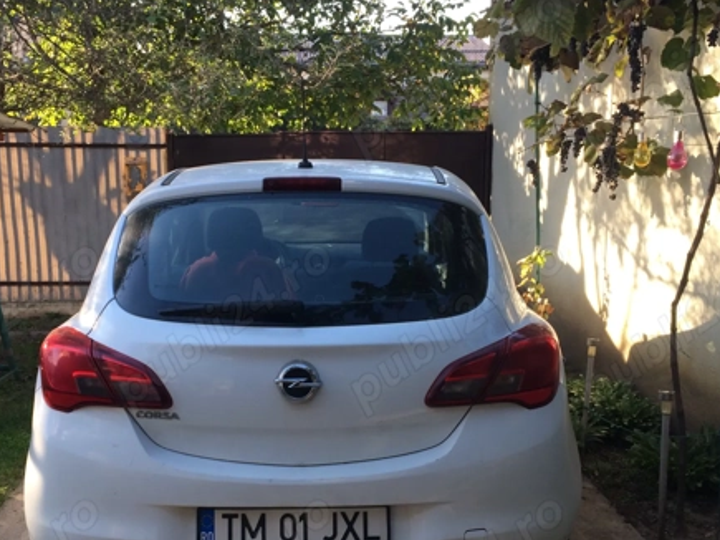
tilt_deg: -13.1
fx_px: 832
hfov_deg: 46.8
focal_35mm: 40
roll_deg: -0.8
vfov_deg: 35.7
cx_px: 339
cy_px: 343
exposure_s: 1/165
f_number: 2.2
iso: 32
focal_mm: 4.15
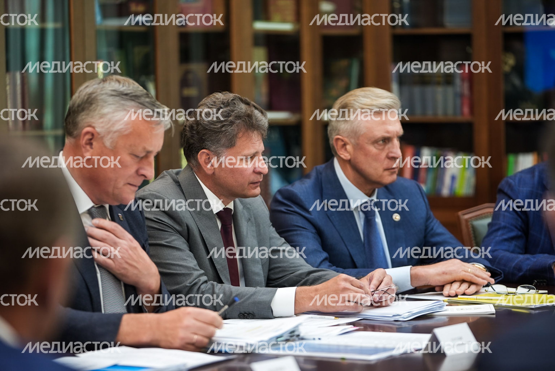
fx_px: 1975
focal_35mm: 128
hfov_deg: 16.0
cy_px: 186
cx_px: 278
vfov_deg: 10.7
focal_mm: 128
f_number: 2.8
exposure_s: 1/125
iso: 800
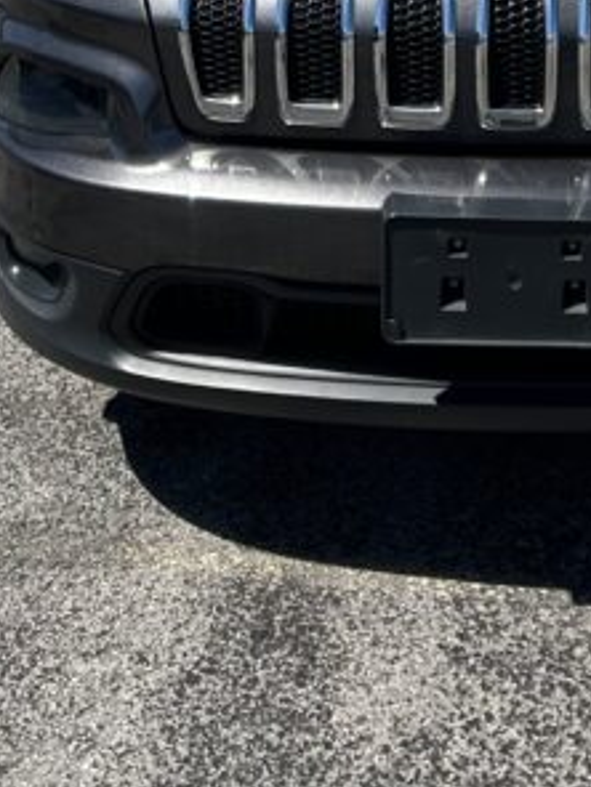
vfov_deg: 19.8
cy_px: -266
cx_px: 479
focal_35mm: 90
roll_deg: -0.9
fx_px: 2049
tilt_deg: -5.1
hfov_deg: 16.3
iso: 50
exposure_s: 1/3257
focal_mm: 5.7
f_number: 1.5
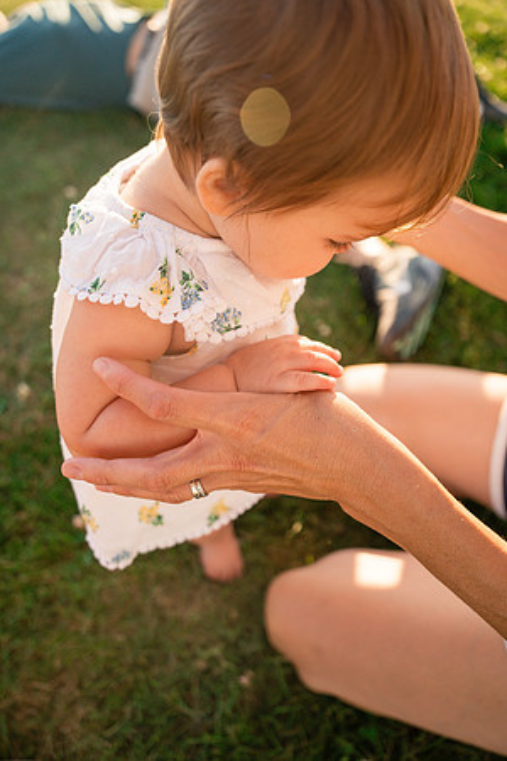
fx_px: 507
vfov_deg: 73.7
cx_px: 254
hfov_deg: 53.1
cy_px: 380
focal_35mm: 24
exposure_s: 1/2000
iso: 400
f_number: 2.8
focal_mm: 24
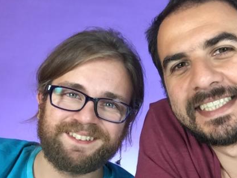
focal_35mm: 51
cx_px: 146
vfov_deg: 28.6
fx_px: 349
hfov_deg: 37.3
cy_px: 104
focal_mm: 2.65
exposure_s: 1/40
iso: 40
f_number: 2.2
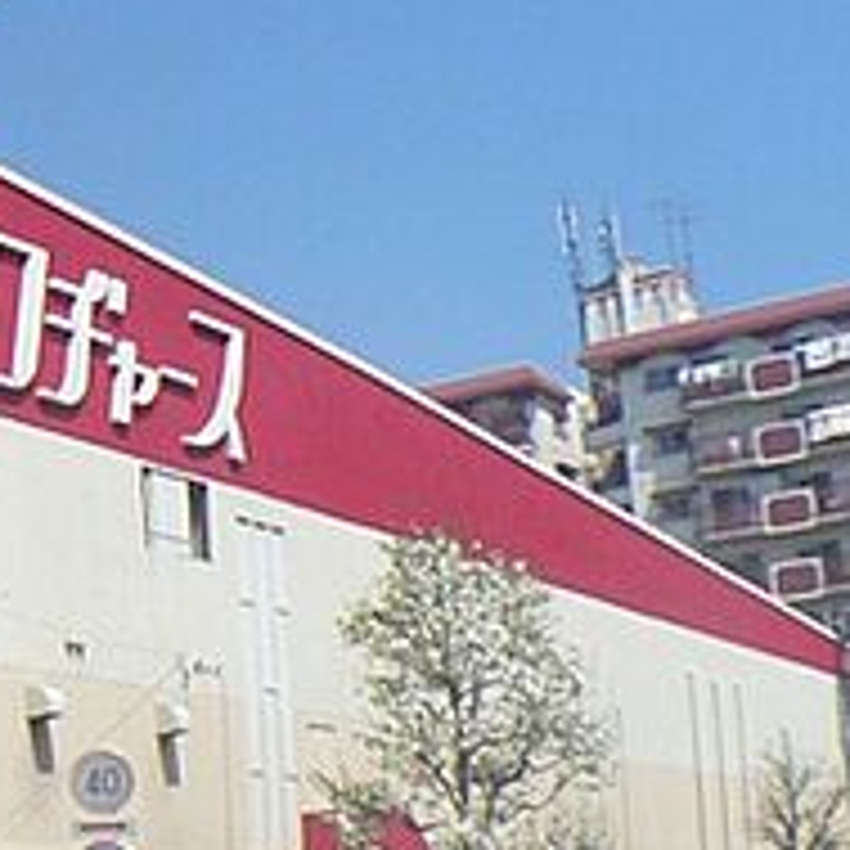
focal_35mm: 110
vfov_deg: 15.8
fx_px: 3056
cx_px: -396
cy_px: 650
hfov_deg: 14.8
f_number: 8
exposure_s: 1/320
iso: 100
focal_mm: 4.6
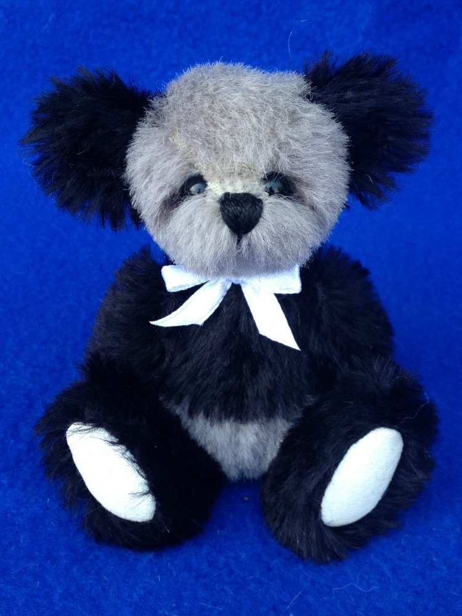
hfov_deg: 40.7
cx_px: 231
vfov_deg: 52.6
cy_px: 308
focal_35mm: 35
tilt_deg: -36.3
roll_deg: -1.1
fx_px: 623
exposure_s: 1/172
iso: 50
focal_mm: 4.28
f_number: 2.4
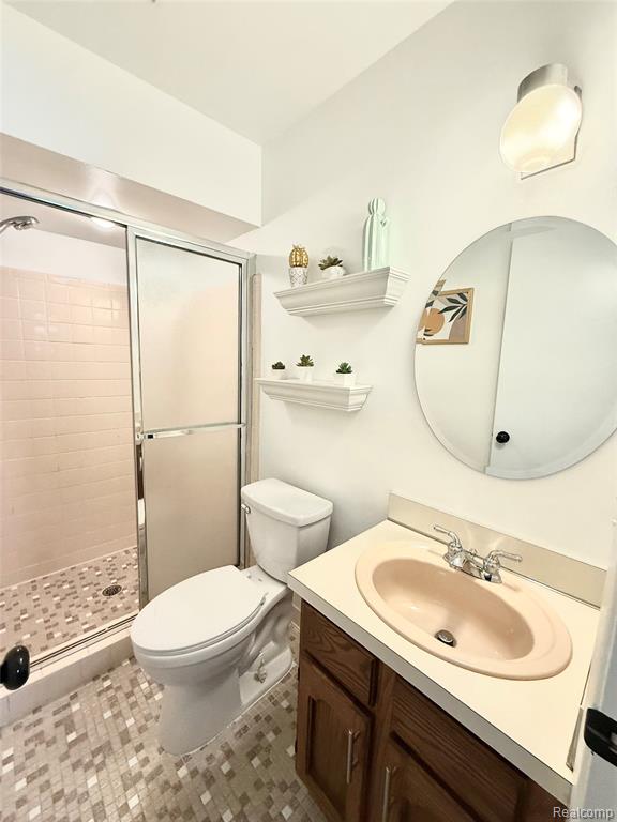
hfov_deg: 85.7
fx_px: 333
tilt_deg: -8.1
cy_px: 411
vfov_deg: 102.1
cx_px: 308
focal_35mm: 14
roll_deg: -2.1
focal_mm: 2.22
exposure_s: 1/60
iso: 250
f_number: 2.2
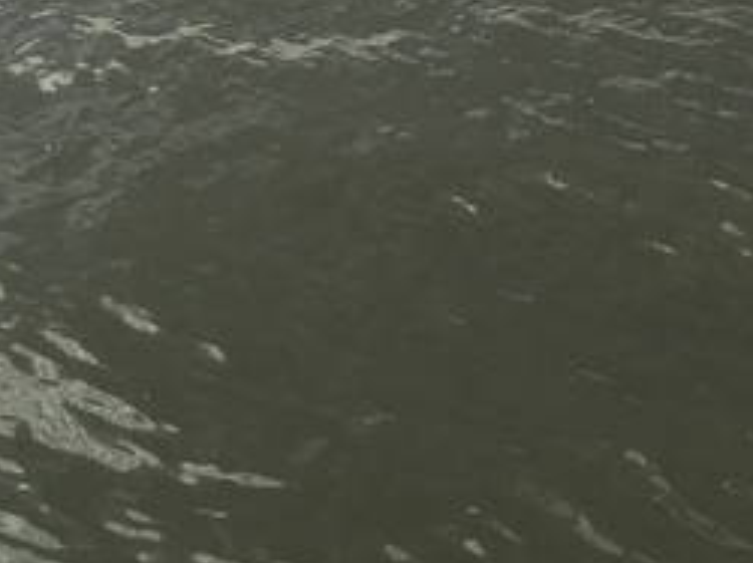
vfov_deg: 11.6
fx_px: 2586
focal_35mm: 119
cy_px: -394
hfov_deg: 16.5
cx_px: 256
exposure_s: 1/2959
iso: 25
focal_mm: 4.15
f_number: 2.2
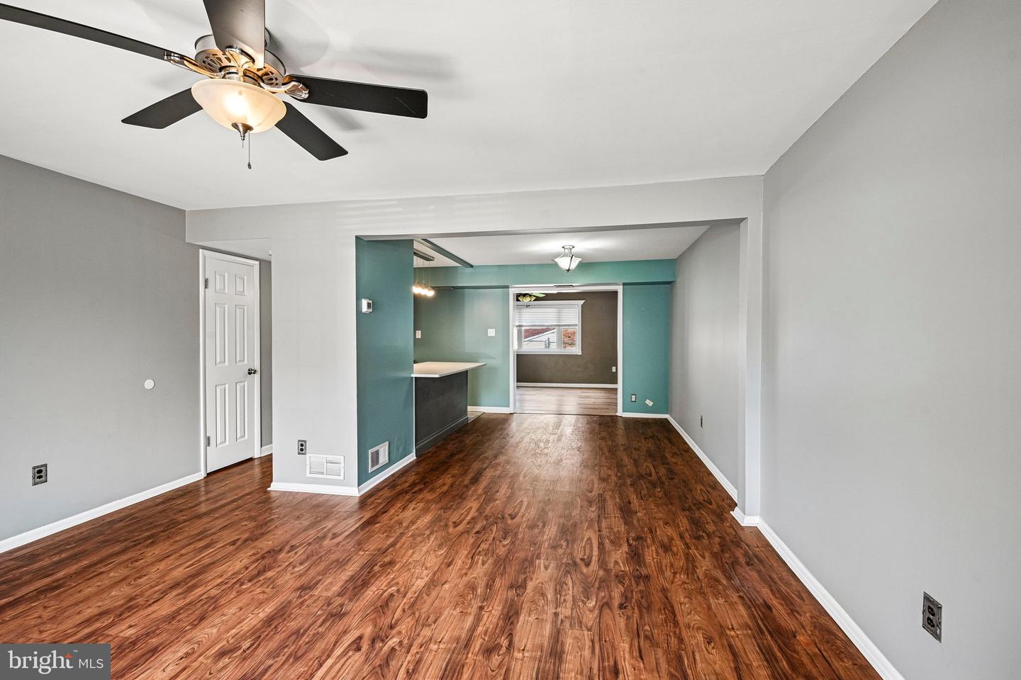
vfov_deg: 73.7
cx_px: 510
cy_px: 340
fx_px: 454
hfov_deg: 96.7
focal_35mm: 16
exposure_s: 1/80
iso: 800
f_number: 8
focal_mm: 16
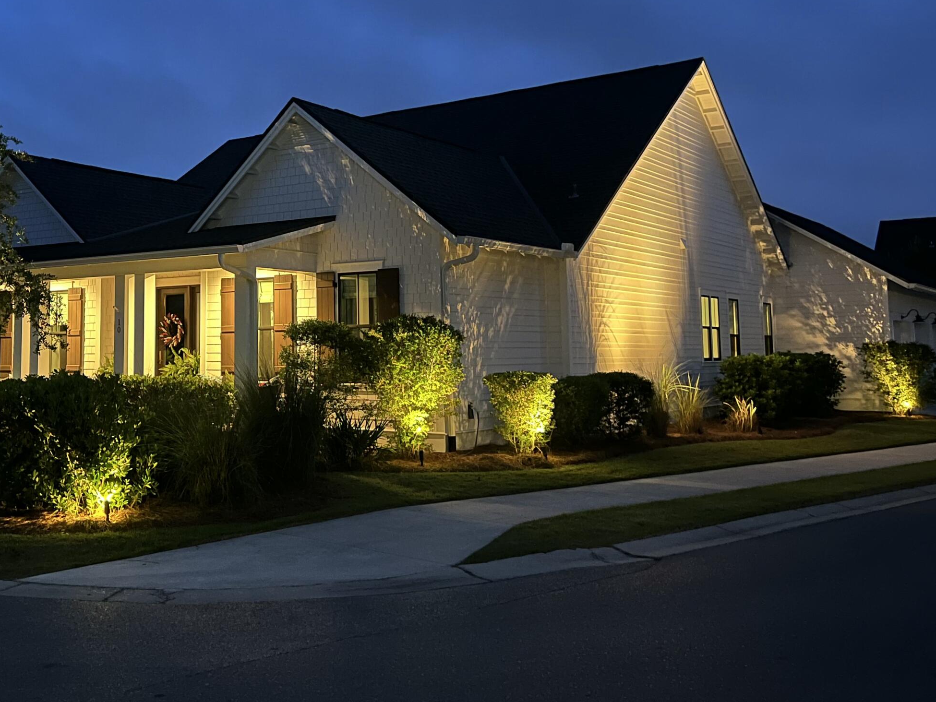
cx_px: 265
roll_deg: -0.1
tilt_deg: +4.6
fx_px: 1082
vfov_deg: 35.6
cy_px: 235
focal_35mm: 40
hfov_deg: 45.6
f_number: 1.5
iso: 800
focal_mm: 5.7
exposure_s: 1/9
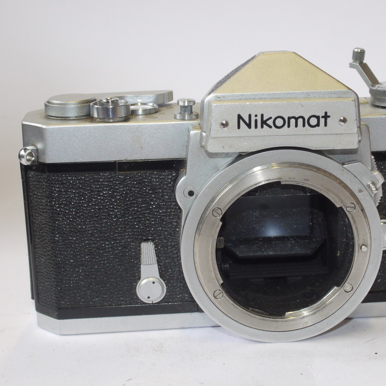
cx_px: 255
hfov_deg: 24.2
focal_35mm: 71
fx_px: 896
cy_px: 193
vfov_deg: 24.3
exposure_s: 1/80
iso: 800
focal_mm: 30
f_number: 10
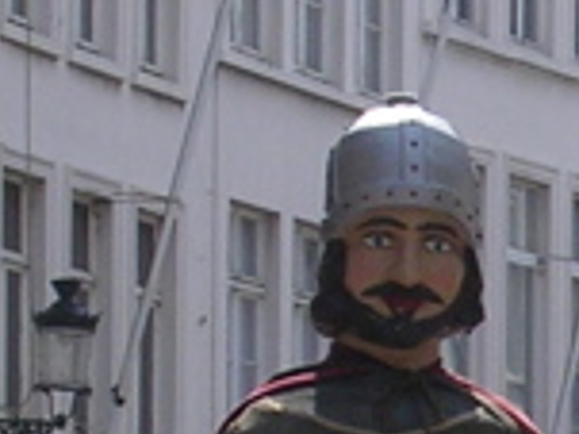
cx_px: 1108
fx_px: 8825
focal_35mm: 528
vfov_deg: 2.8
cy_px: 964
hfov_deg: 3.7
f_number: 4.4
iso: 50
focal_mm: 14.5
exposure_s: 1/380
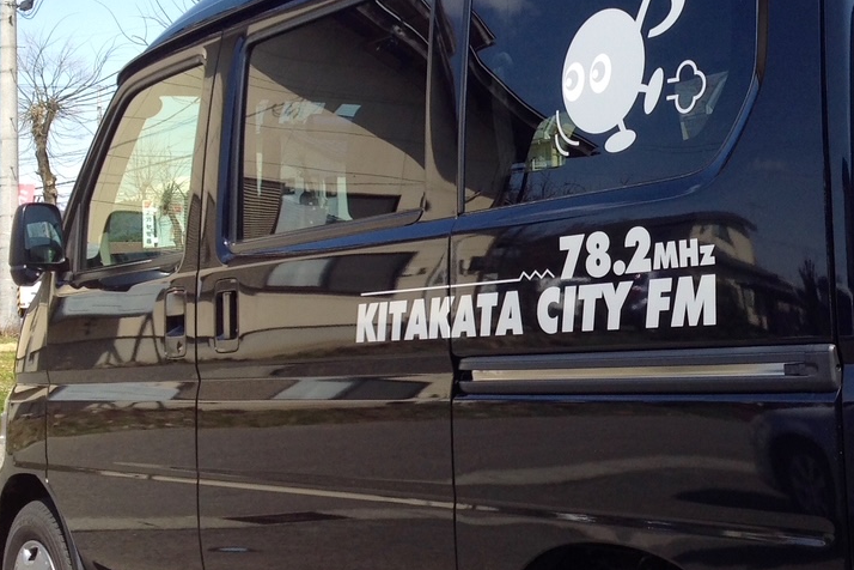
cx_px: 652
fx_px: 1566
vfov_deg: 20.5
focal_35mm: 66
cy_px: 186
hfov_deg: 30.0
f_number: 2.4
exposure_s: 1/1008
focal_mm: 4.28
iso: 50
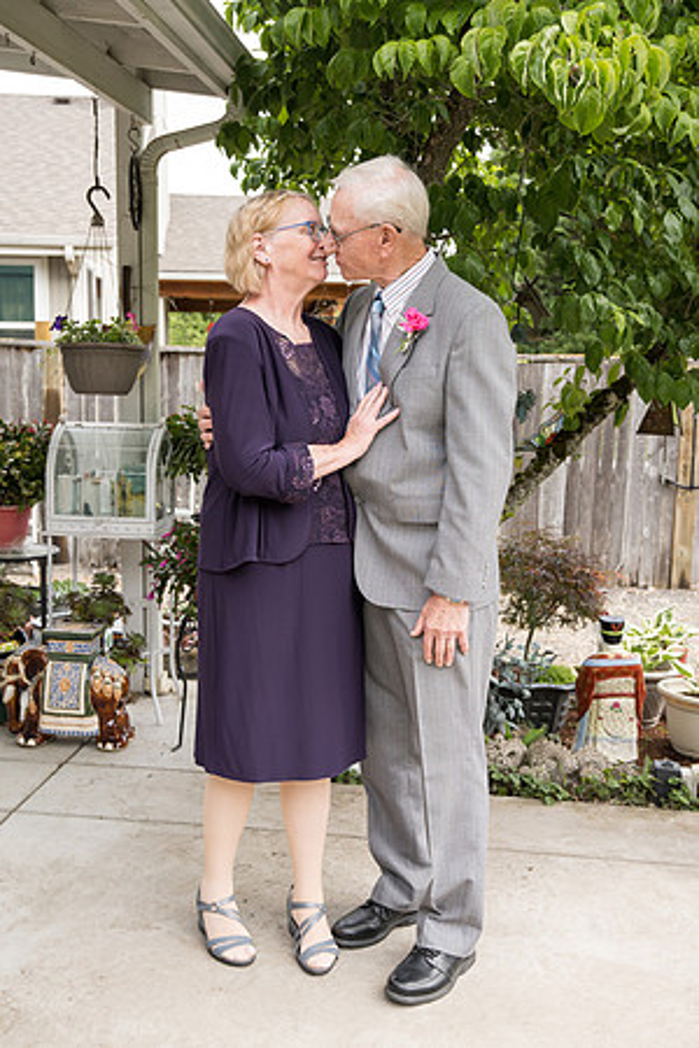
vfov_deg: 48.5
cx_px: 350
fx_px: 1165
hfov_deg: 33.4
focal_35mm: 40
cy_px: 524
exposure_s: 1/500
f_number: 5
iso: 400
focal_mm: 40
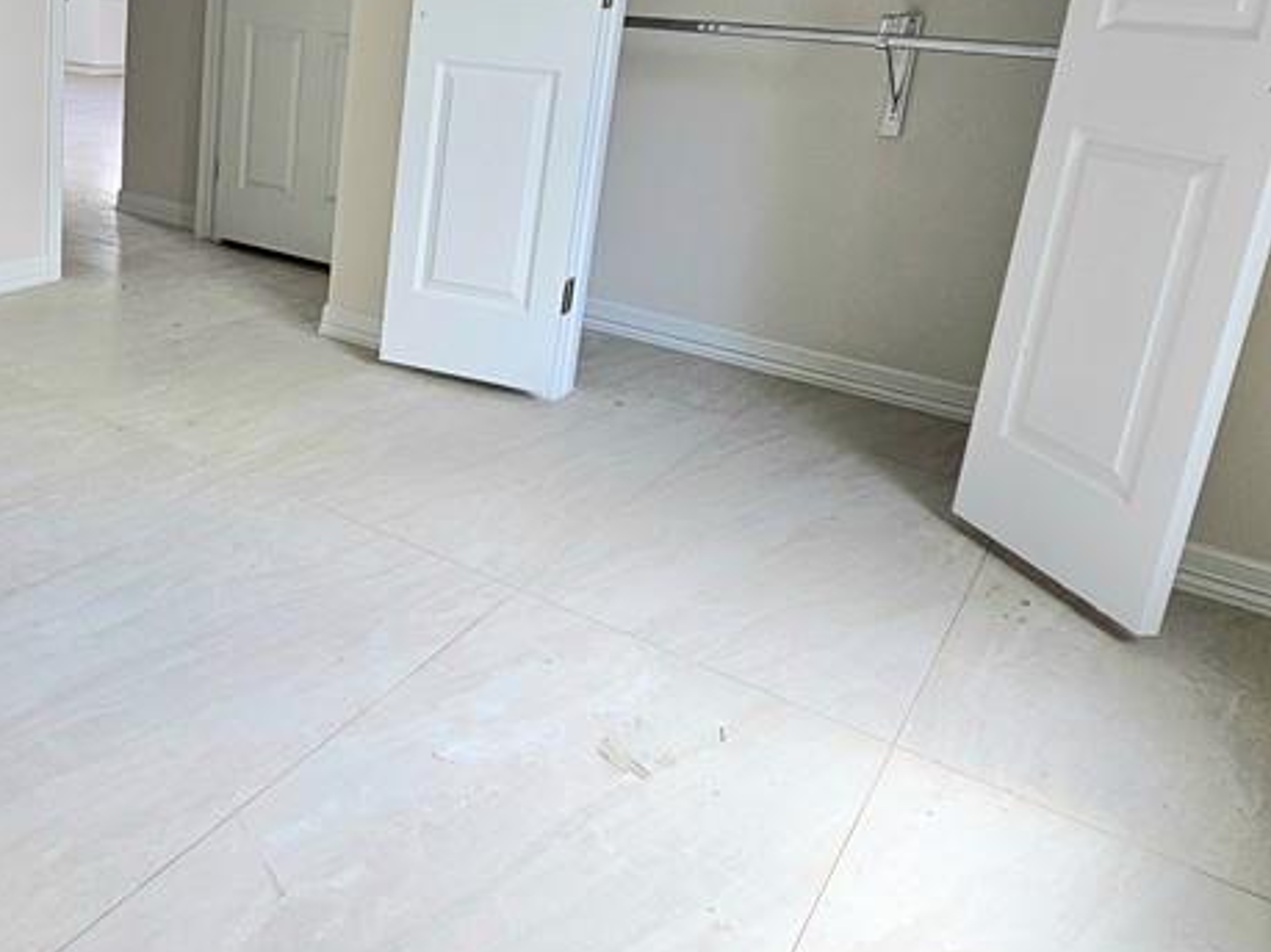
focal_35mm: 29
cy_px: 232
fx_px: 1065
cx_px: 210
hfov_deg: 56.1
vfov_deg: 46.4
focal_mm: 2.2
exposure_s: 1/120
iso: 64
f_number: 2.2
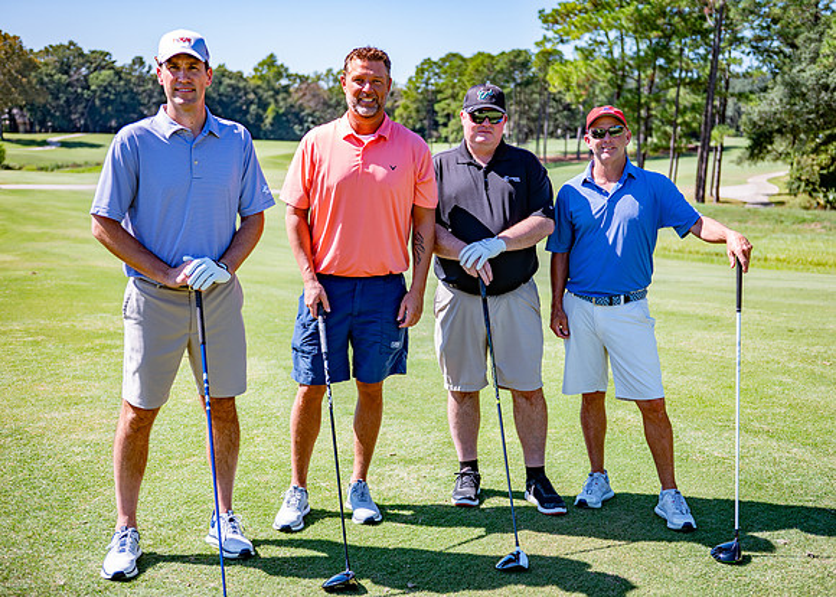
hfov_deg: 42.6
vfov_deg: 31.1
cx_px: 441
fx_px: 1071
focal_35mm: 45
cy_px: 276
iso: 100
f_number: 2.8
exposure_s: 1/1000
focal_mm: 40
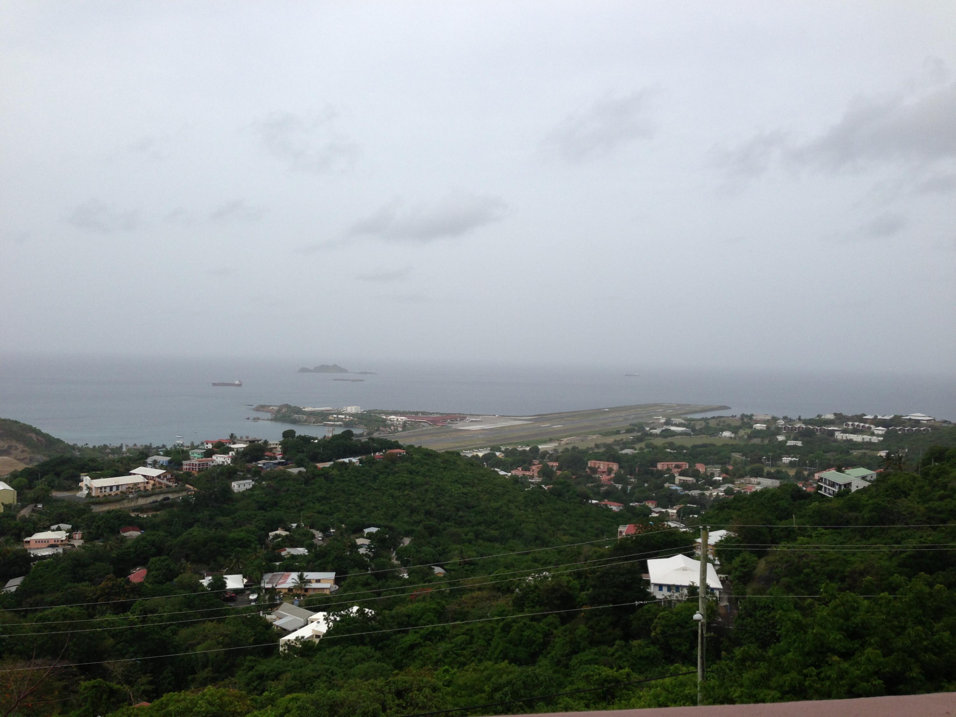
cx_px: 478
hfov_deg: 55.4
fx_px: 911
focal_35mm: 33
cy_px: 358
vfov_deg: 42.9
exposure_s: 1/1592
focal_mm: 4.13
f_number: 2.4
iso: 50
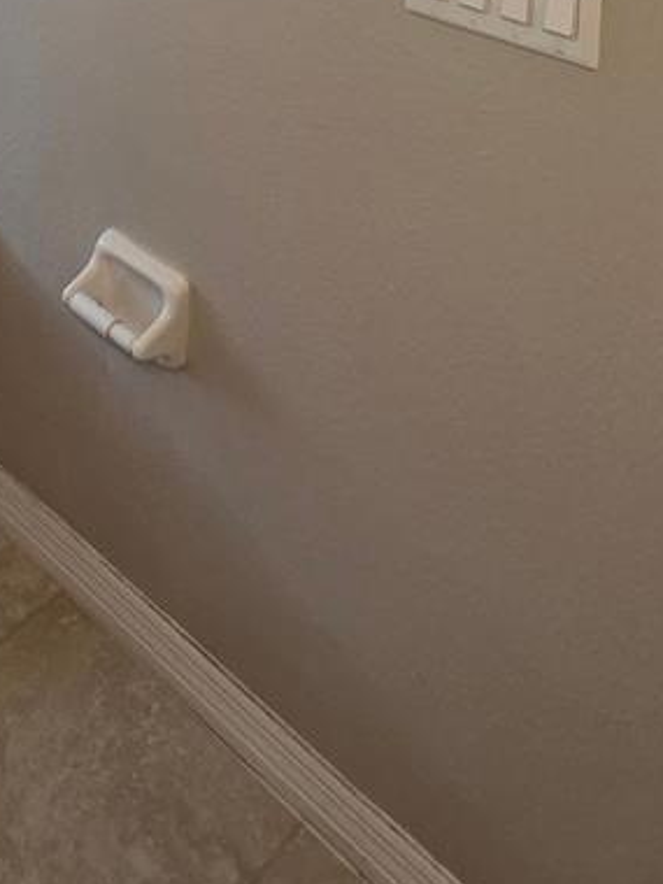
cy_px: -277
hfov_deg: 35.0
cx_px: 268
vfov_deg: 33.1
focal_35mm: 41
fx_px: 1047
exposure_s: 1/120
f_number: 1.9
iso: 160
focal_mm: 2.2
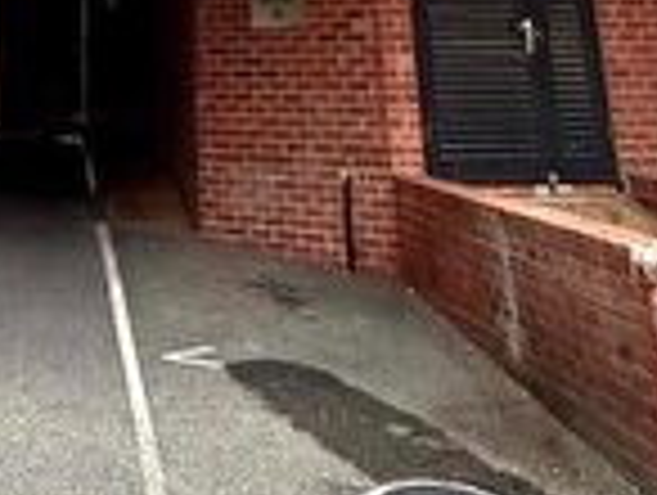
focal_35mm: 67
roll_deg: +1.0
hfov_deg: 28.5
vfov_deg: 15.7
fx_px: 1274
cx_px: 171
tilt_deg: +27.9
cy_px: -583
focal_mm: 2.22
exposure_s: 1/770
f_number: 2.2
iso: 32
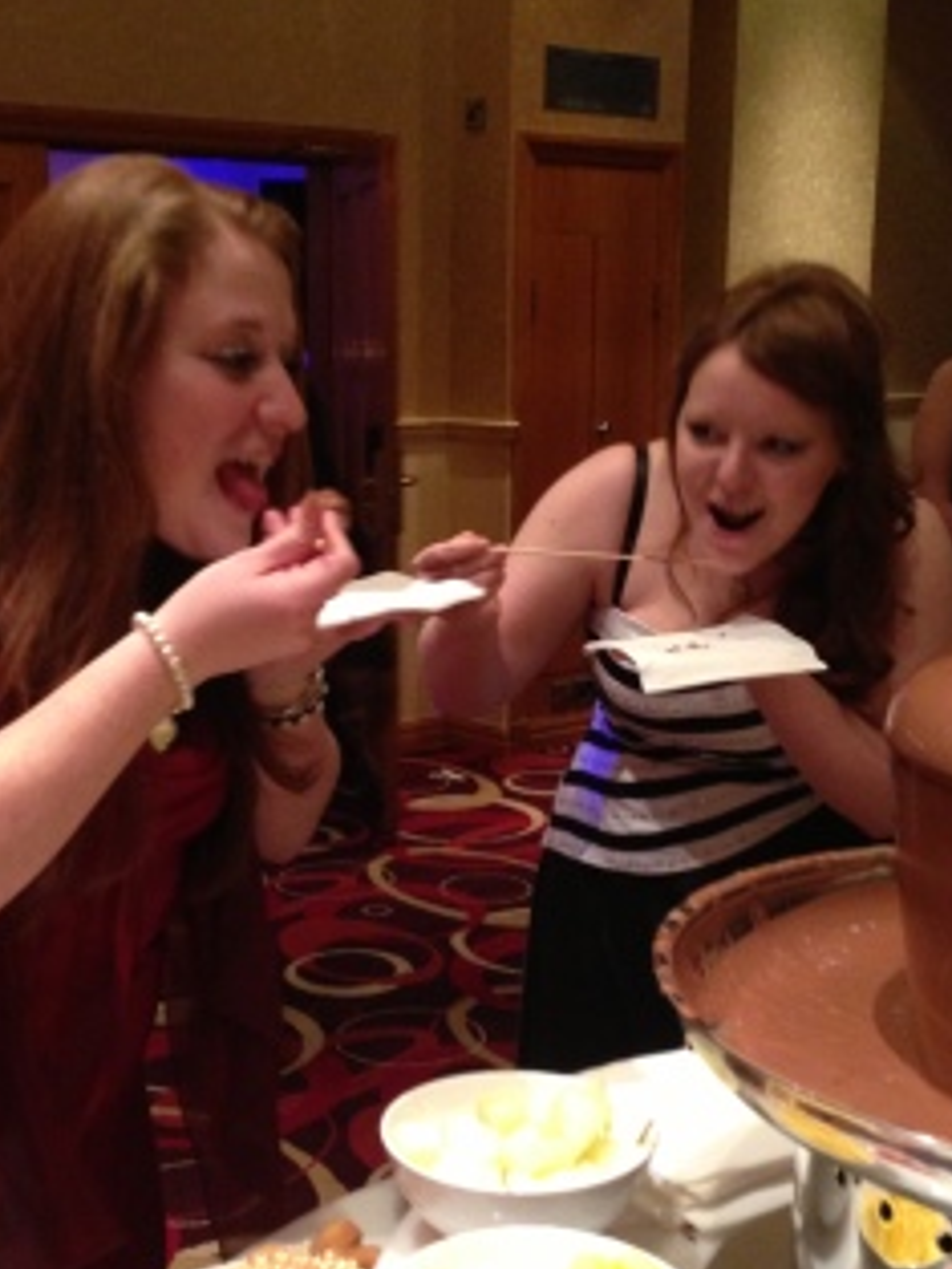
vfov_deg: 35.5
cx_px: 433
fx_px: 1979
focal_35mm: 54
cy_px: 726
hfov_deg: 27.0
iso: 320
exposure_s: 1/20
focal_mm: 4.13
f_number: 2.4
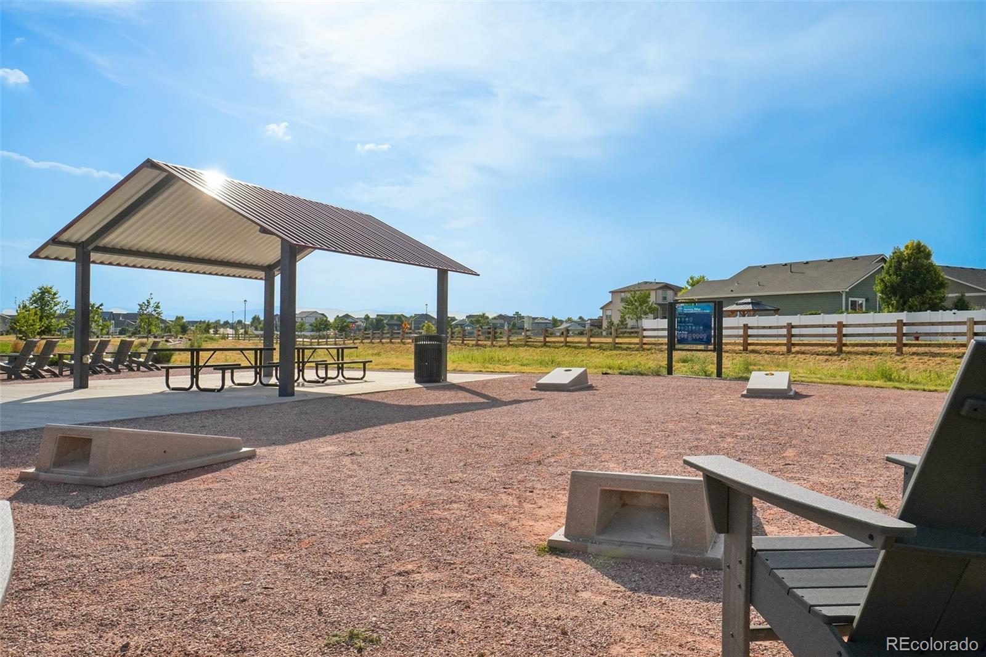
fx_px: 739
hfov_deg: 67.4
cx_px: 493
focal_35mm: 27
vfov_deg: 47.9
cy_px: 328
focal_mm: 18
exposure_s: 1/3200
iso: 400
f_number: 8
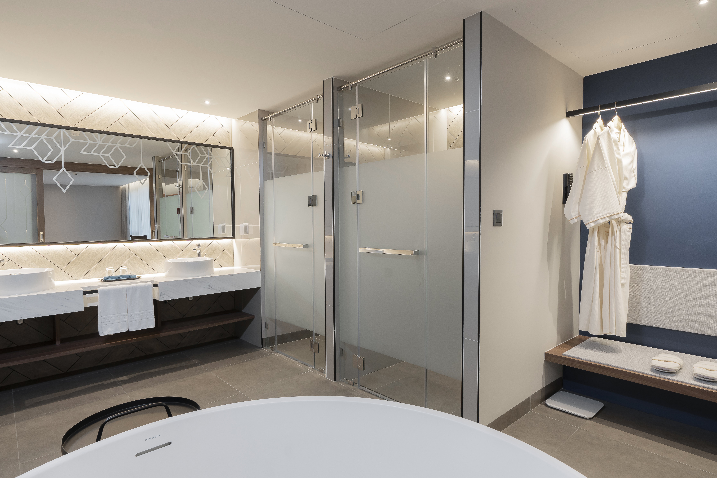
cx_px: 358
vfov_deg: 73.7
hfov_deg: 96.7
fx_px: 319
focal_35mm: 16
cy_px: 239
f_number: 13
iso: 320
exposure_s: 1/1.67
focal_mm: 16
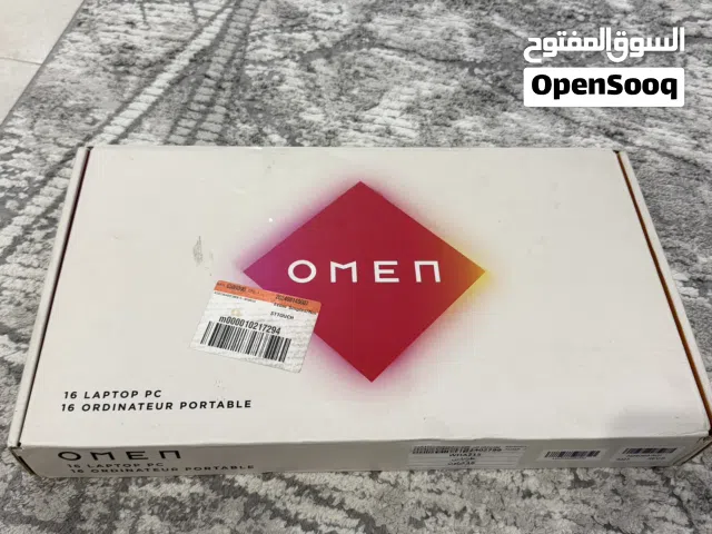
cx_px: 356
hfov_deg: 71.6
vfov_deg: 56.8
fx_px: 494
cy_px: 267
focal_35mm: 24
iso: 200
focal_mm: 6.76
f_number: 1.78
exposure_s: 1/60
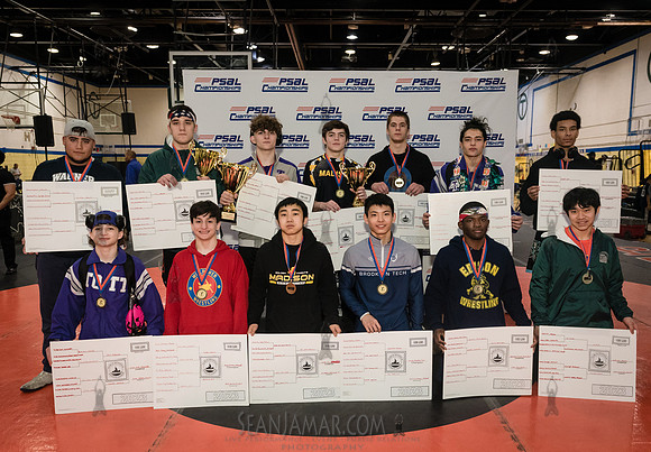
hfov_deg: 62.7
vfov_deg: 45.9
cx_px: 342
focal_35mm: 29
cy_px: 242
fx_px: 534
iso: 4000
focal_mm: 24
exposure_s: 1/160
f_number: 5
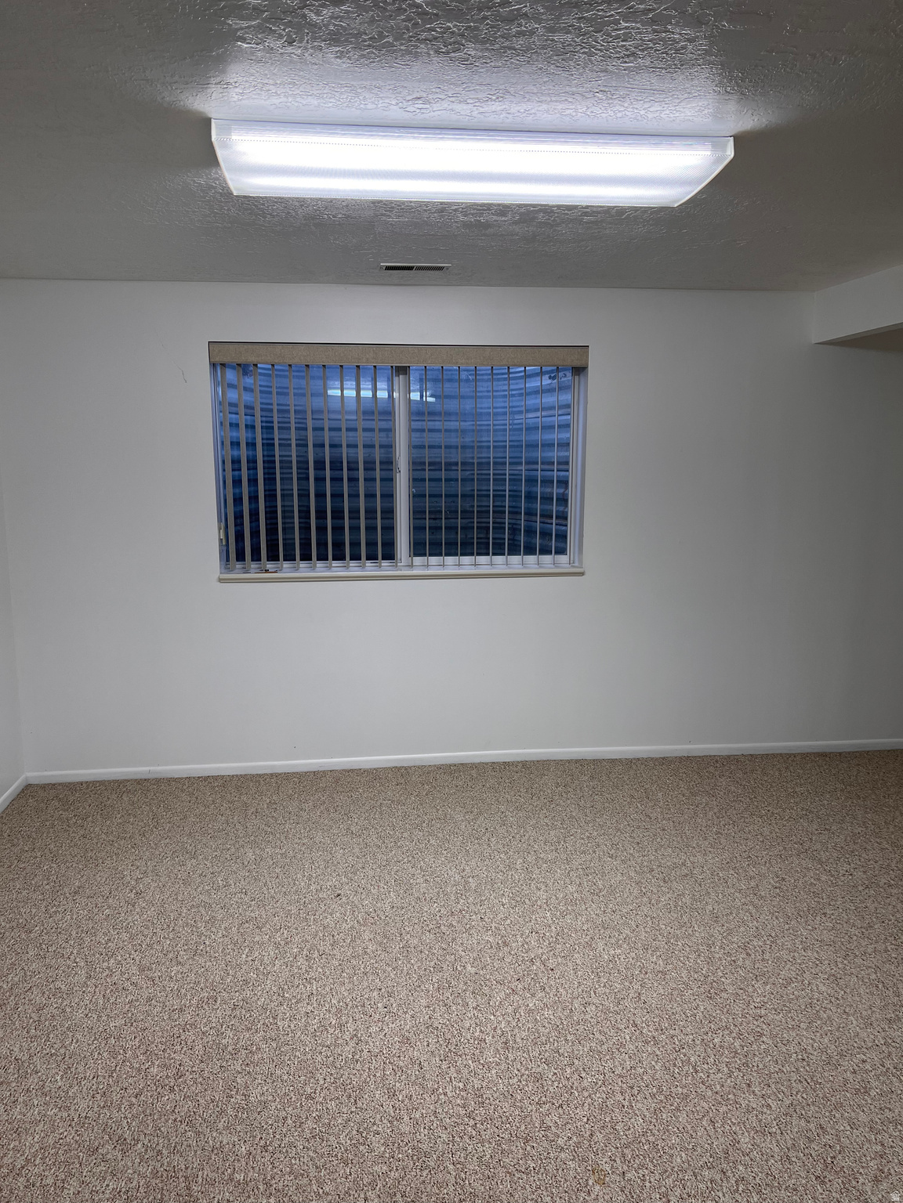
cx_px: 452
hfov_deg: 53.1
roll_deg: +0.9
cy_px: 602
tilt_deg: -7.4
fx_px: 904
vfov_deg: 67.3
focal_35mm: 26
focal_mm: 5.7
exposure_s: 1/135
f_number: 1.5
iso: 64
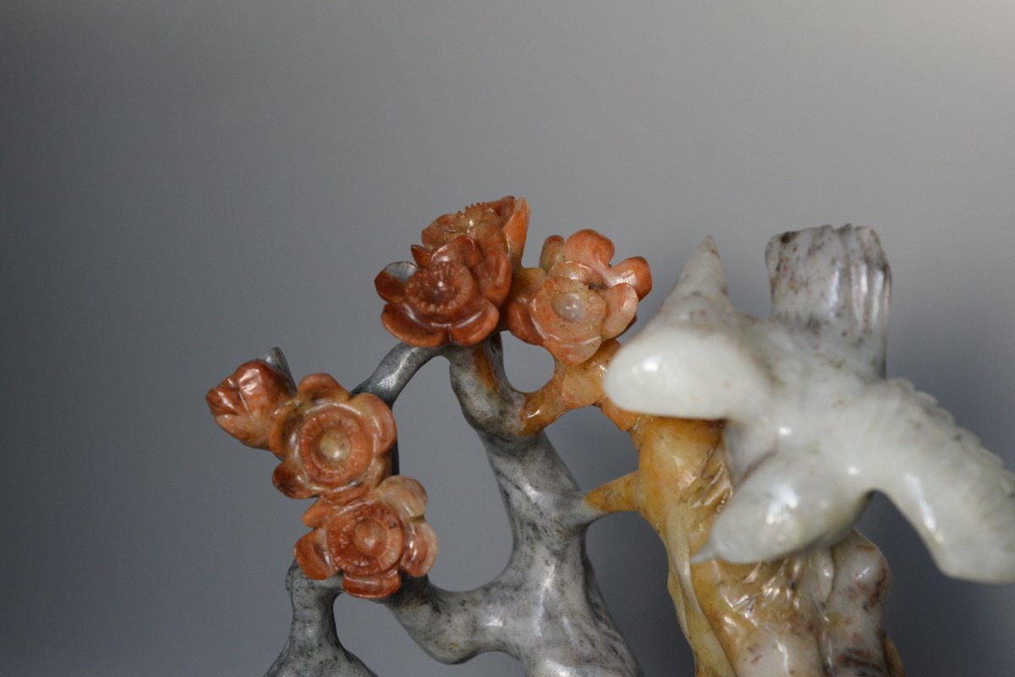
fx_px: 2326
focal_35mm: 82
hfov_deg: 24.6
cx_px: 508
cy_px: 338
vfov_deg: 16.6
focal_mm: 55
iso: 1100
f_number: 5.6
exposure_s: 1/125
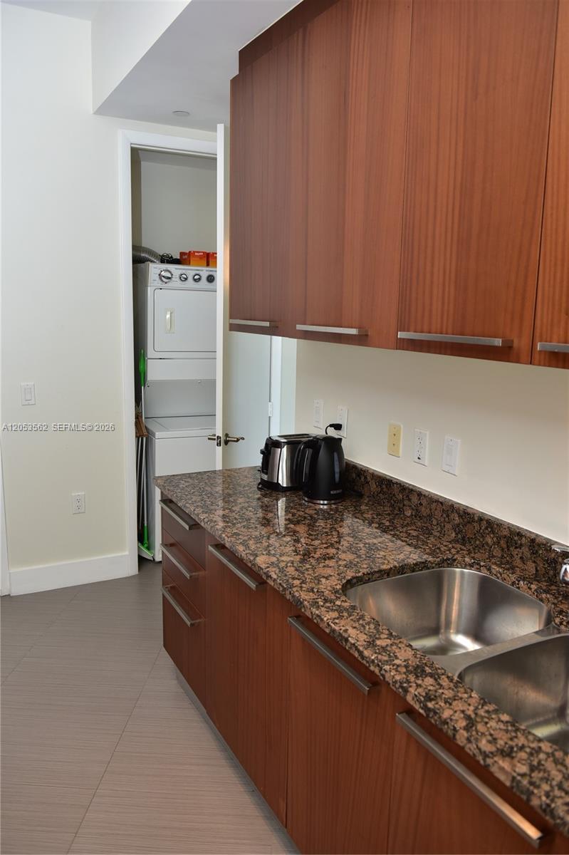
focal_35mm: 28
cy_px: 428
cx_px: 284
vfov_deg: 65.5
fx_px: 664
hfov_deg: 46.4
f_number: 4
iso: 800
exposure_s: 1/125
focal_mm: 28
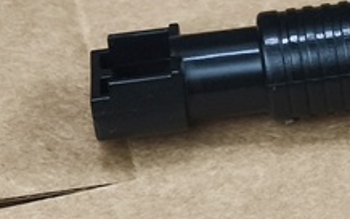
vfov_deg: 2.6
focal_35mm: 496
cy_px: -13
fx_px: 4729
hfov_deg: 4.1
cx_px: 902
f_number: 2.67
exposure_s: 1/30
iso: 559
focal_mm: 22.48
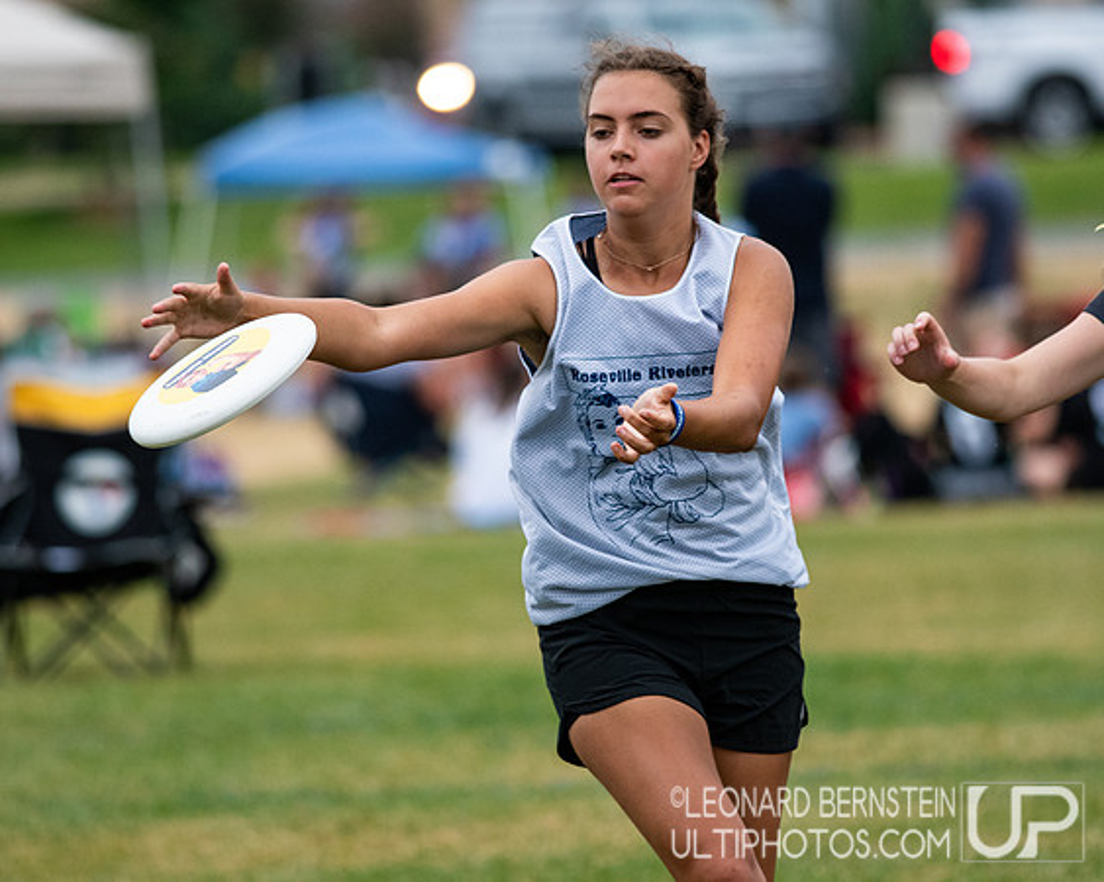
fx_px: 16619
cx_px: 526
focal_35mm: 509
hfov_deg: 3.8
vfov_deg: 3.0
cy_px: 439
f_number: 4.5
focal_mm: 300
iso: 1600
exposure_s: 1/2500
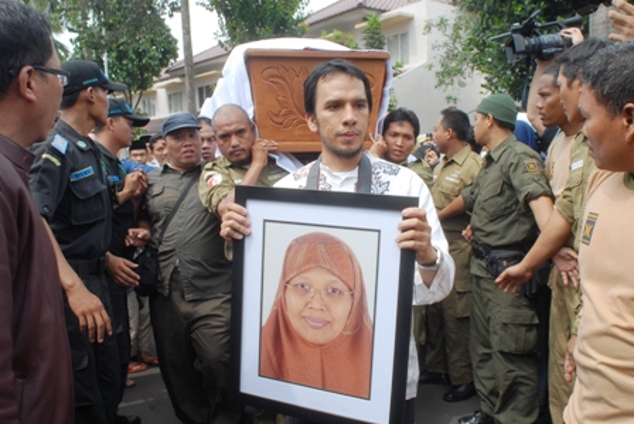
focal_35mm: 30
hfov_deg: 61.9
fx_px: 529
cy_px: 212
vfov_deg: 43.7
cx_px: 317
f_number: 6.3
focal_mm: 20
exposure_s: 1/500
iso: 250
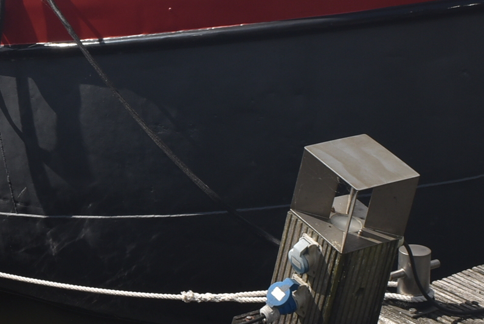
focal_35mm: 113
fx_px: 1520
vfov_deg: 11.8
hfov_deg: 17.8
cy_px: -93
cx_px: 42
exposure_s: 1/200
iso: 100
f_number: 10
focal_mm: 24
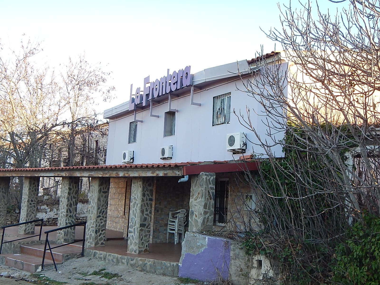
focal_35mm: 39
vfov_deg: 36.8
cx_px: 190
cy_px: 142
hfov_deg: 47.9
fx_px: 428
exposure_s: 1/80
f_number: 4
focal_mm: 7
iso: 125
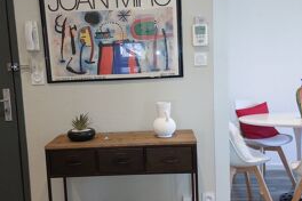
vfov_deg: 31.9
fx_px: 352
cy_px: 99
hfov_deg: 46.4
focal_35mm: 42
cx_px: 145
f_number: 1.8
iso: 200
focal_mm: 5.23
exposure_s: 1/100
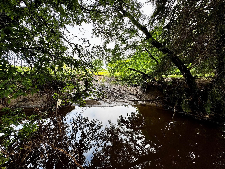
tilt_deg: -7.8
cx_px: 112
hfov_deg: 102.1
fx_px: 91
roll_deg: -1.2
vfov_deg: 85.7
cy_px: 84
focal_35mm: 14
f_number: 2.2
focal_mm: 2.22
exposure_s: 1/111
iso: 40
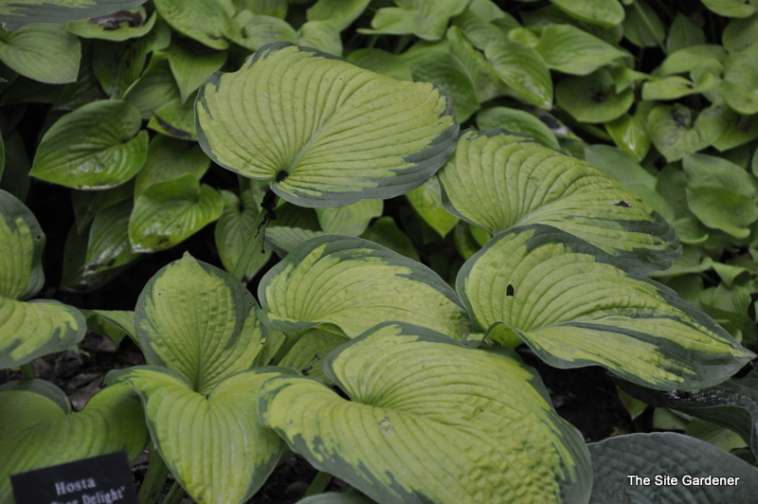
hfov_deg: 18.2
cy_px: 252
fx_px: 2367
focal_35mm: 112
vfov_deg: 12.2
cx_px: 379
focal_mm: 75
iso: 800
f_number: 5.3
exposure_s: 1/160
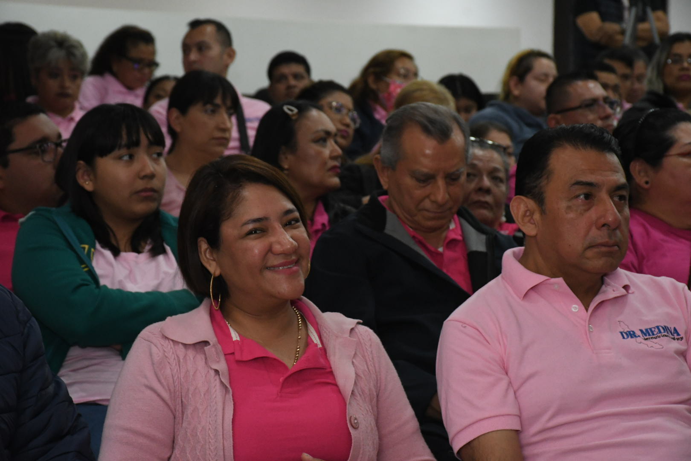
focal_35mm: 120
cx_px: 346
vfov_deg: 11.4
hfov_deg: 17.1
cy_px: 230
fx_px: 2303
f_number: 8
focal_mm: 80
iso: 3200
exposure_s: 1/100
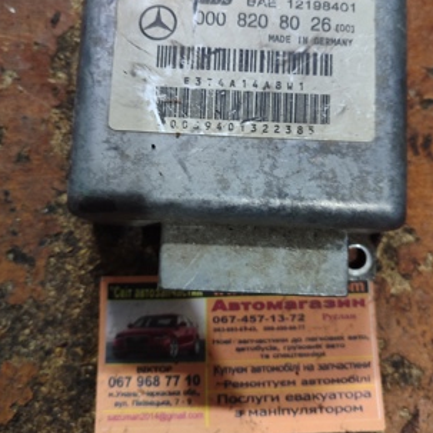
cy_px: 190
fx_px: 495
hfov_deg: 47.2
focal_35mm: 35
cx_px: 233
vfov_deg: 47.1
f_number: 1.89
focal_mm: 5.95
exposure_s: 1/20
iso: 1353
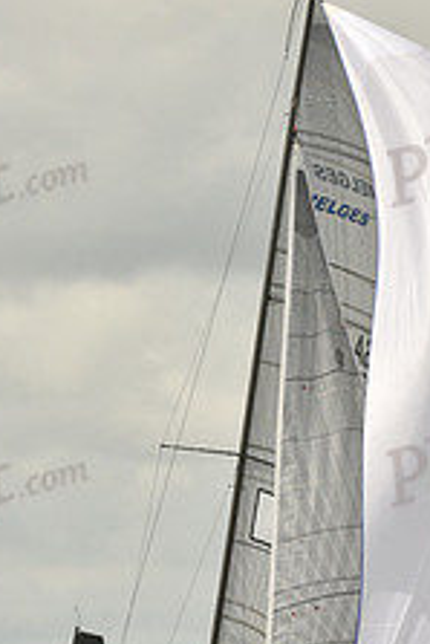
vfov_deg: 4.0
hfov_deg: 2.6
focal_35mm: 520
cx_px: 238
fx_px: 9302
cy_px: 323
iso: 320
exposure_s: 1/1250
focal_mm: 200
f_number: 8
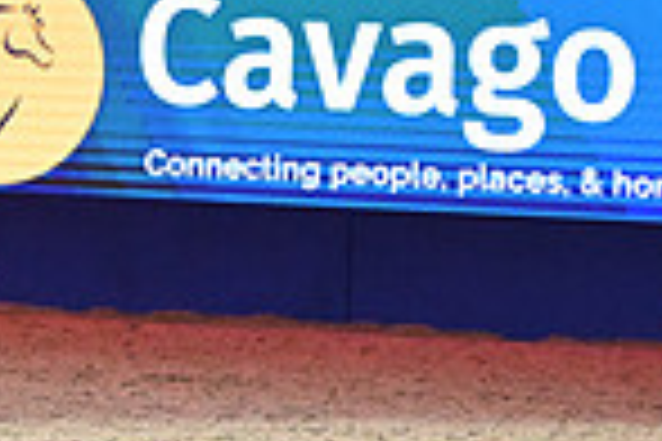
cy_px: -209
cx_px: -558
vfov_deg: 3.0
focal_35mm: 457
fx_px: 8403
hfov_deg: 4.5
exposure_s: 1/800
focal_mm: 116
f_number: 5
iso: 6400
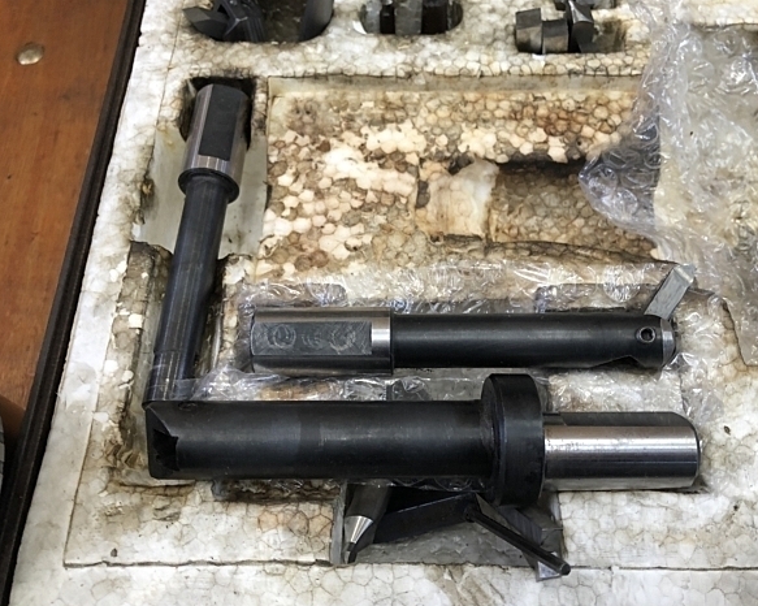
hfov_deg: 58.7
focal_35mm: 30
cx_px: 406
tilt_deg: -62.8
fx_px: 673
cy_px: 310
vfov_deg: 48.5
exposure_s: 1/30
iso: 40
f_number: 1.8
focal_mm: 3.99
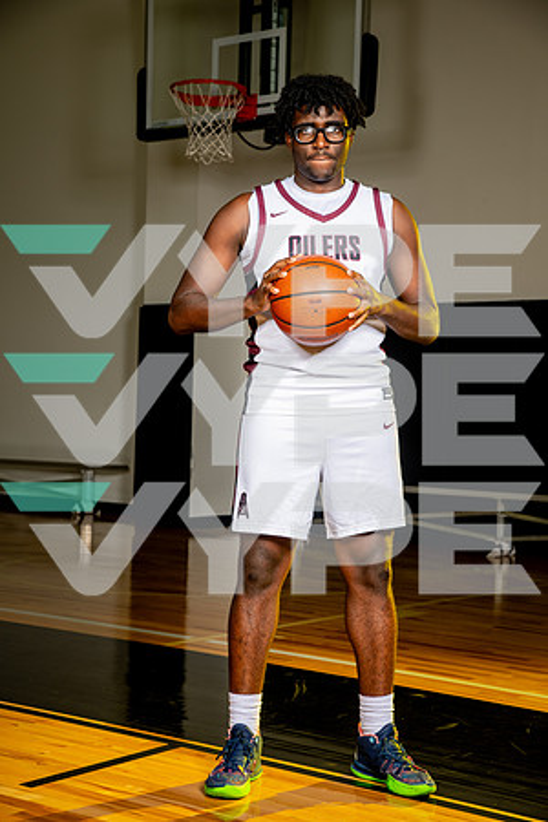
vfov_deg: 31.0
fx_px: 1484
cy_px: 411
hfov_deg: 20.9
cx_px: 274
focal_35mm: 65
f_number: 6.3
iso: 100
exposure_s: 1/200
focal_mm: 65
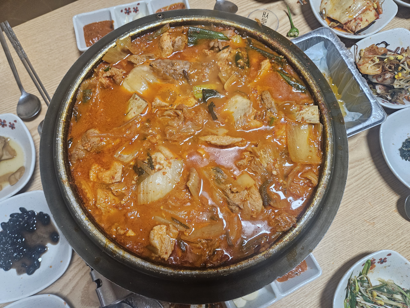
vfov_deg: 58.9
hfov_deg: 73.9
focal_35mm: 23
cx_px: 205
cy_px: 154
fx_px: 272
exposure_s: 1/120
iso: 500
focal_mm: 5.4
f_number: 1.8
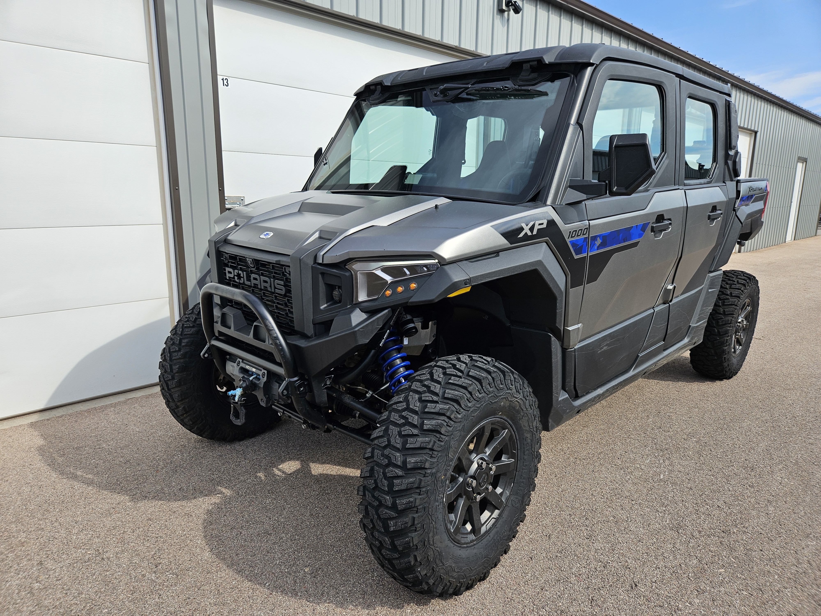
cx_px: 410
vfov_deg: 58.9
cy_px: 308
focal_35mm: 23
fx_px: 545
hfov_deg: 73.9
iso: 25
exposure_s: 1/1258
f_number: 1.8
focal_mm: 5.4
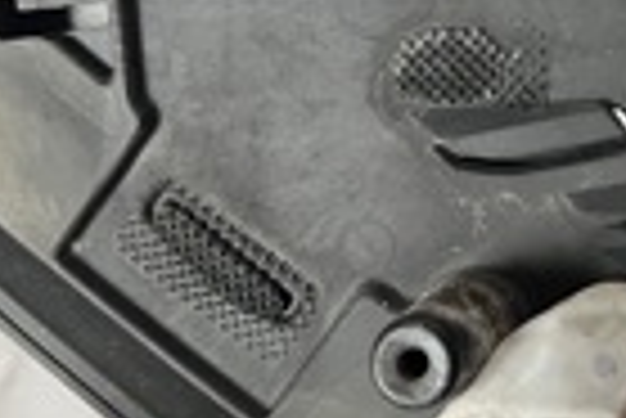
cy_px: -130
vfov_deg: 14.1
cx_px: 772
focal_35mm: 93
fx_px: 1619
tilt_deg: -55.5
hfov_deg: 20.3
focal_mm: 5.1
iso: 160
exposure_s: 1/60
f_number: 1.6
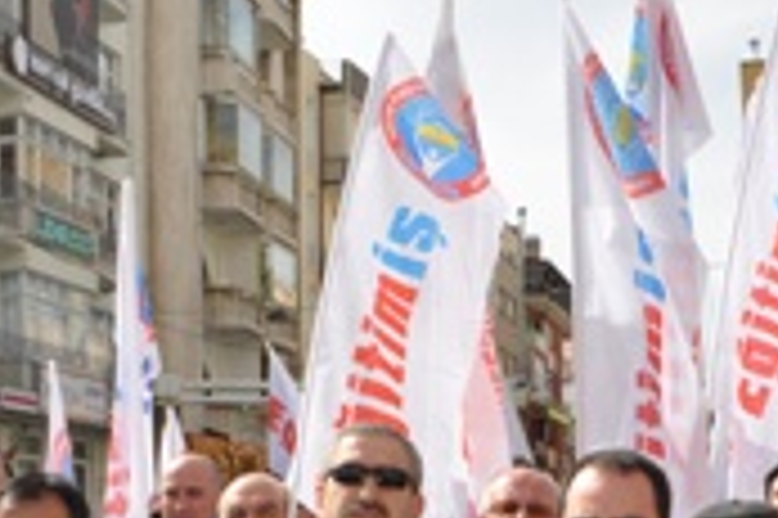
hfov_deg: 28.5
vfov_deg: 18.4
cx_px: 558
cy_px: 617
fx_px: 1511
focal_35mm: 70
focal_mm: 18
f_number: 11
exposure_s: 1/200
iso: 200
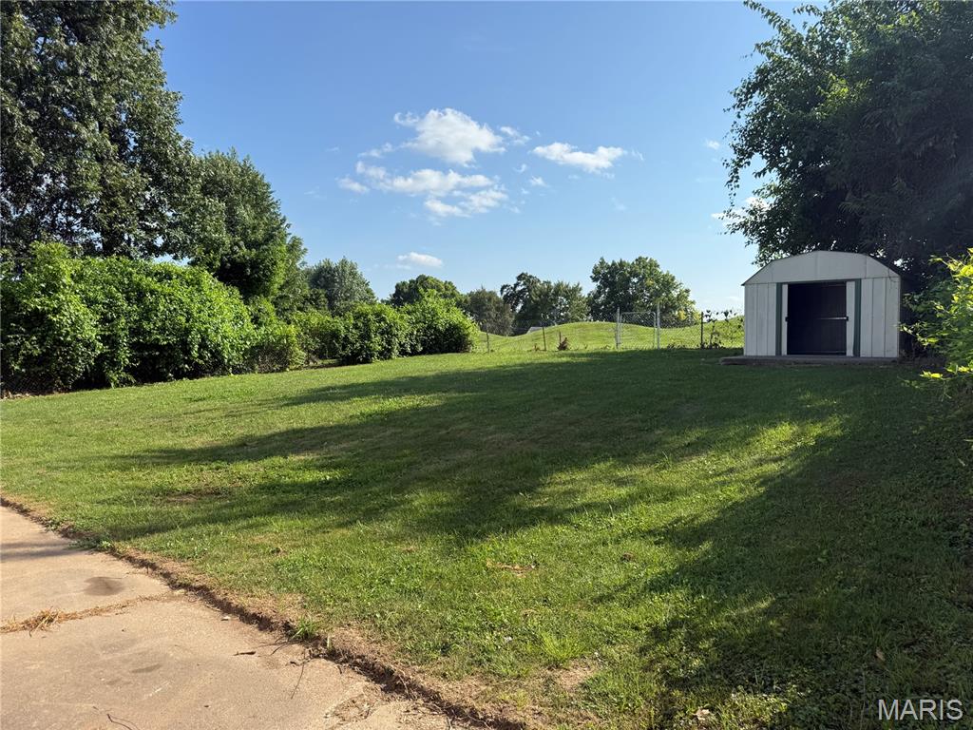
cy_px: 365
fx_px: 675
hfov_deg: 71.6
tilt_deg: -1.6
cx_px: 486
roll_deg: +0.3
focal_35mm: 24
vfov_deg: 56.8
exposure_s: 1/3953
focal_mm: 6.76
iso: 80
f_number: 1.78
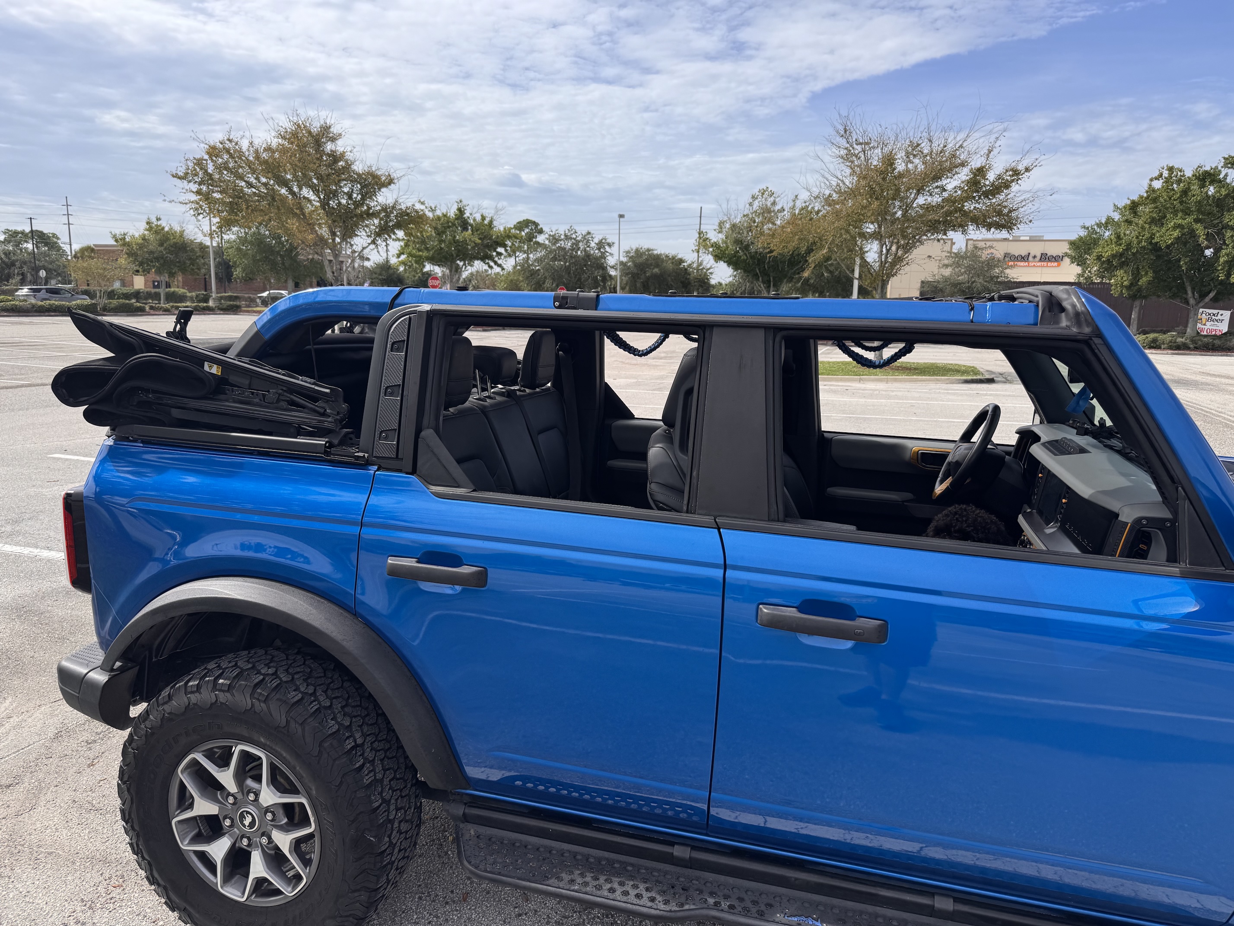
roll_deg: -2.2
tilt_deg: -10.2
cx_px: 617
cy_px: 463
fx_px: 856
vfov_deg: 56.8
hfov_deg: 71.6
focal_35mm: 24
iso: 80
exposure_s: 1/3597
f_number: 1.78
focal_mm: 6.76
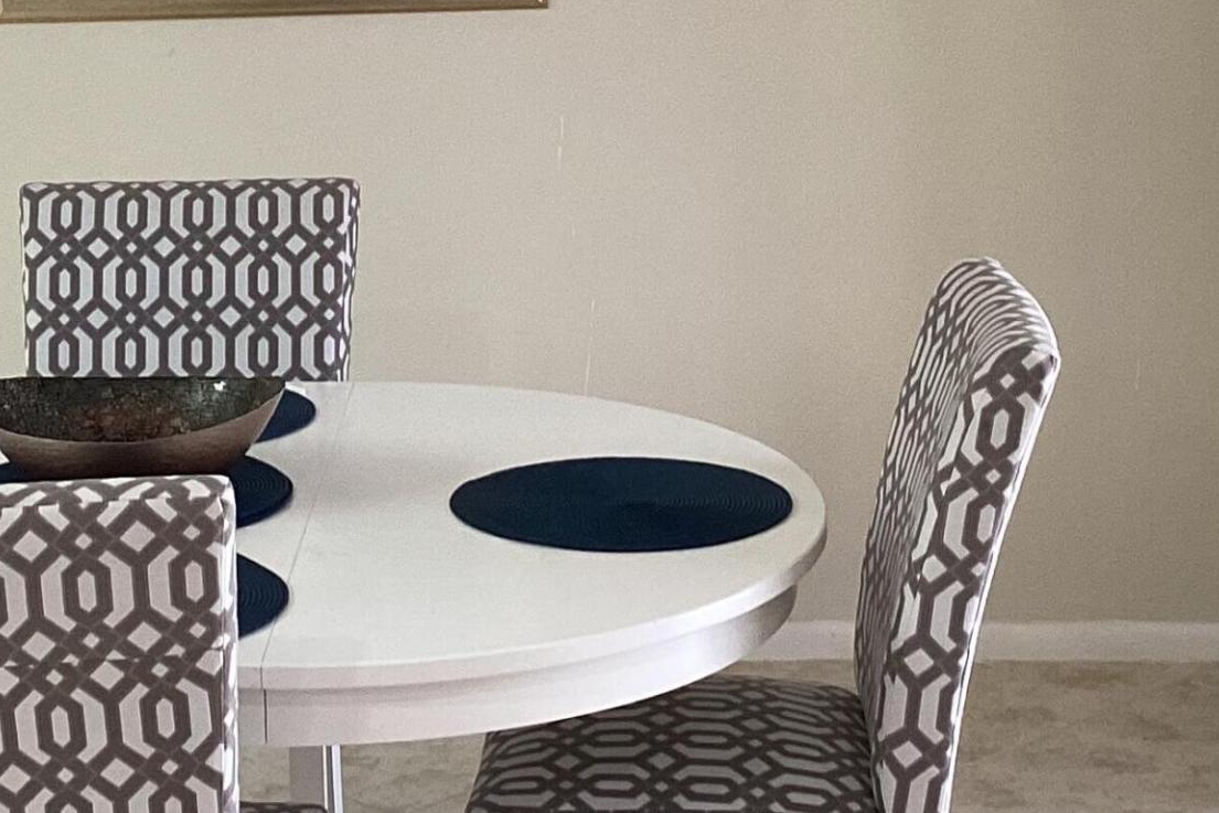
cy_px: 56
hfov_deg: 23.9
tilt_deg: -8.6
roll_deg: +1.8
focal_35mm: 84
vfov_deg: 16.0
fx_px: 2845
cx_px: 307
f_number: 2.4
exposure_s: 1/60
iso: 100
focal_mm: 3.3
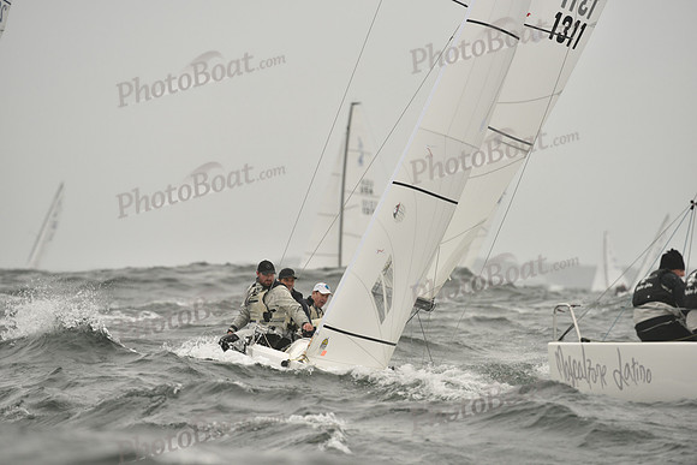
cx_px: 348
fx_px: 7746
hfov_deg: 5.2
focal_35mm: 400
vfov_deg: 3.4
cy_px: 232
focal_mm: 400
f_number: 6.3
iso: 400
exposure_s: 1/1250
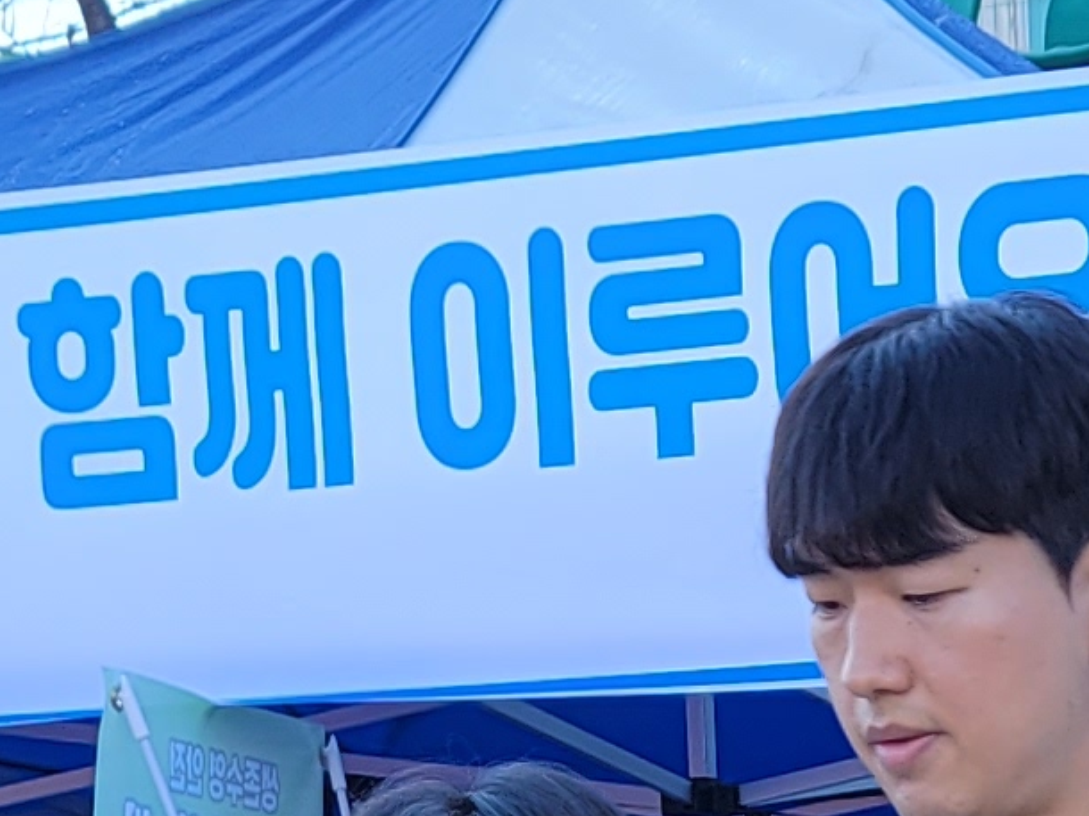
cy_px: 2011
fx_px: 5157
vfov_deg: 8.3
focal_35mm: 164
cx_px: 1425
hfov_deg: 11.7
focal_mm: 7
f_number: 1.8
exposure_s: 1/162
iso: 20
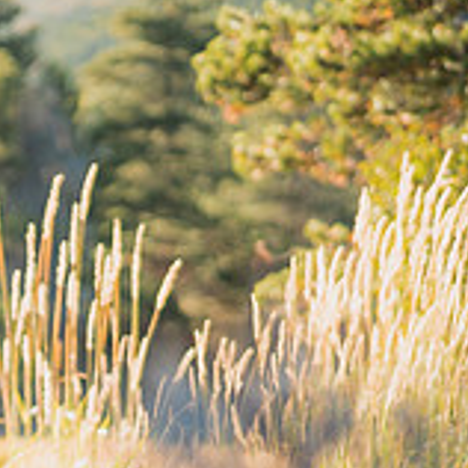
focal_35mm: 159
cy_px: 437
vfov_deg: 10.9
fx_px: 2432
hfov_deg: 10.6
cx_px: -210
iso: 200
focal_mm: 50
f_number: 1.4
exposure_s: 1/2500
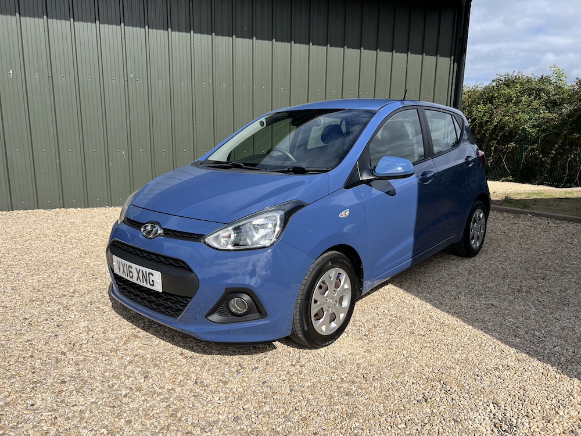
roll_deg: -0.5
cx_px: 290
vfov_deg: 53.1
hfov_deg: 67.3
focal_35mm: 26
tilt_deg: -11.5
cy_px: 218
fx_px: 436
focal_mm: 5.7
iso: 50
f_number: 1.5
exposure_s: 1/5076
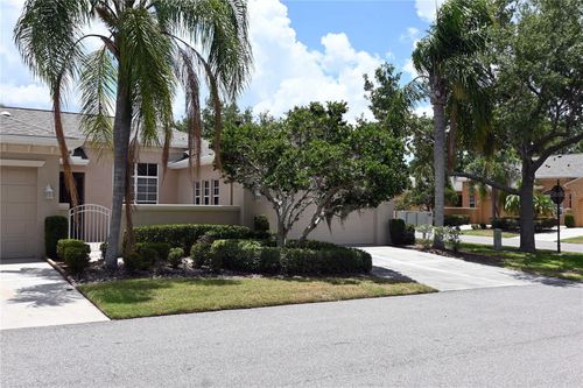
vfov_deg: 40.8
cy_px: 194
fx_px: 522
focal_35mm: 32
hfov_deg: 58.4
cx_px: 292
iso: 100
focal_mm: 21.5
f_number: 7.1
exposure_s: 1/400
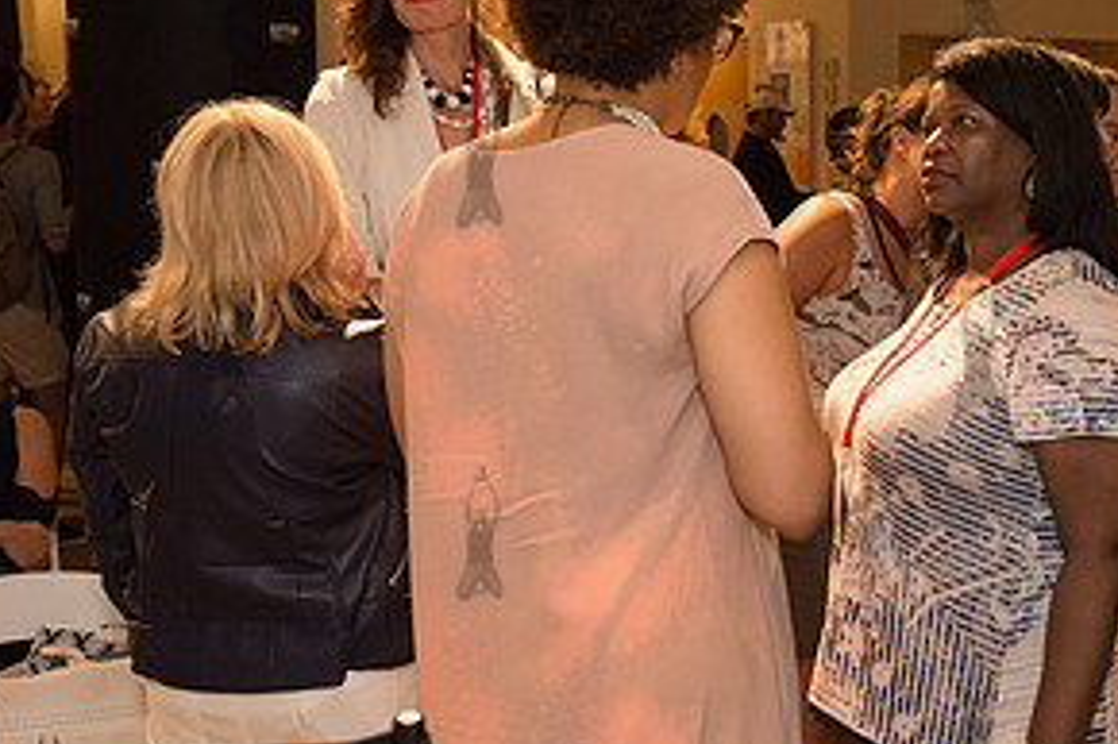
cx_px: 975
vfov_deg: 21.9
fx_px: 1924
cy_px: 345
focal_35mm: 62
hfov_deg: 31.1
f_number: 4
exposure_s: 1/500
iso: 2500
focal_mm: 31
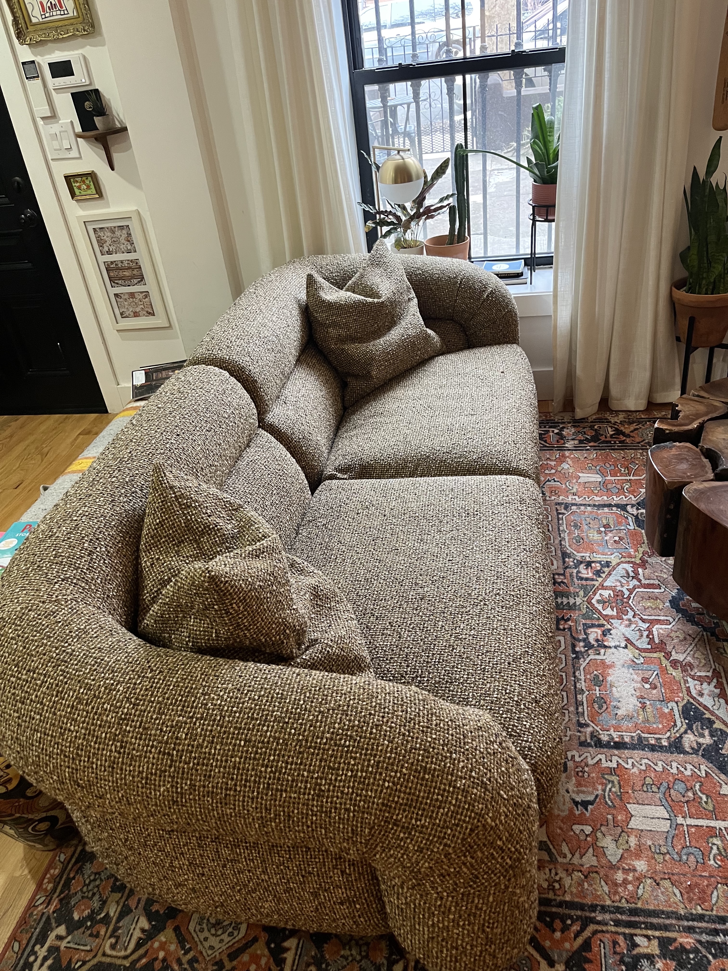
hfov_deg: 53.1
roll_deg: +8.2
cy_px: 486
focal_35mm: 26
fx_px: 729
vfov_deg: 67.3
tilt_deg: -30.5
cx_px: 364
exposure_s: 1/60
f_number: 1.6
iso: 320
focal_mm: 5.1
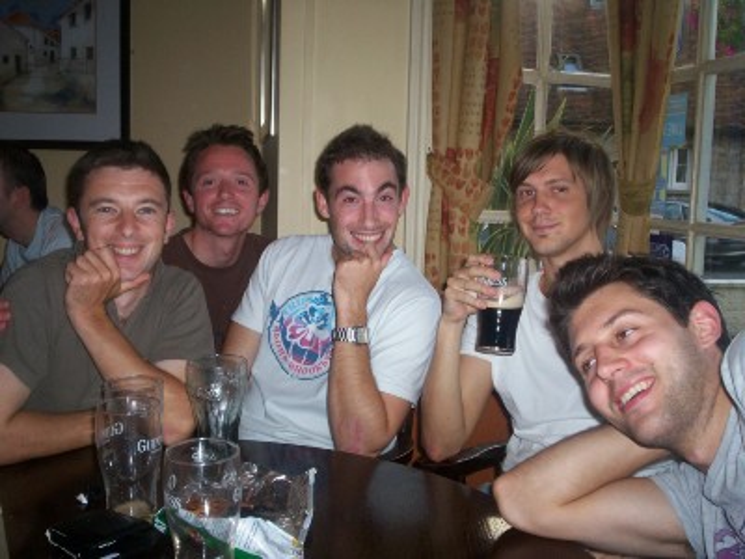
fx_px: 775
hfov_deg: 51.4
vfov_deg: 39.7
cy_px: 280
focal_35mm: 36
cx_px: 372
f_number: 4.5
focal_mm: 5.9
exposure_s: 1/64
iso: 140
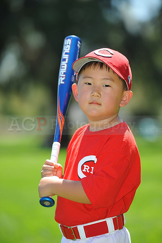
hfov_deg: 6.9
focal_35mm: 200
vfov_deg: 10.3
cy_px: 122
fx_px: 1352
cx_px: 81
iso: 200
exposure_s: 1/640
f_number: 4.5
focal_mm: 200
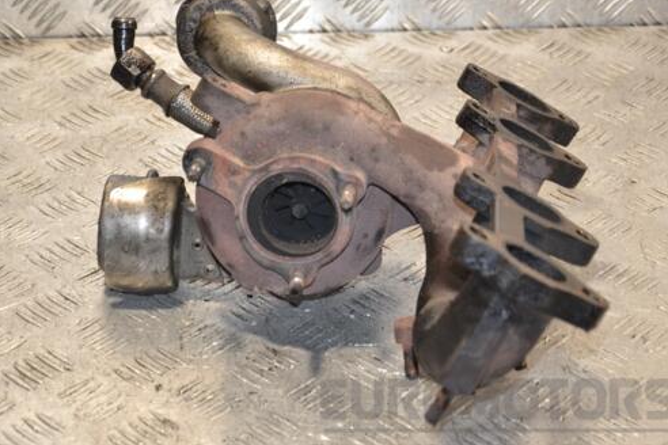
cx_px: 295
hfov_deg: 19.3
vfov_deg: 12.9
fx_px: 1967
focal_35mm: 106
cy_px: 218
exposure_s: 1/200
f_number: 5
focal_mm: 58
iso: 800
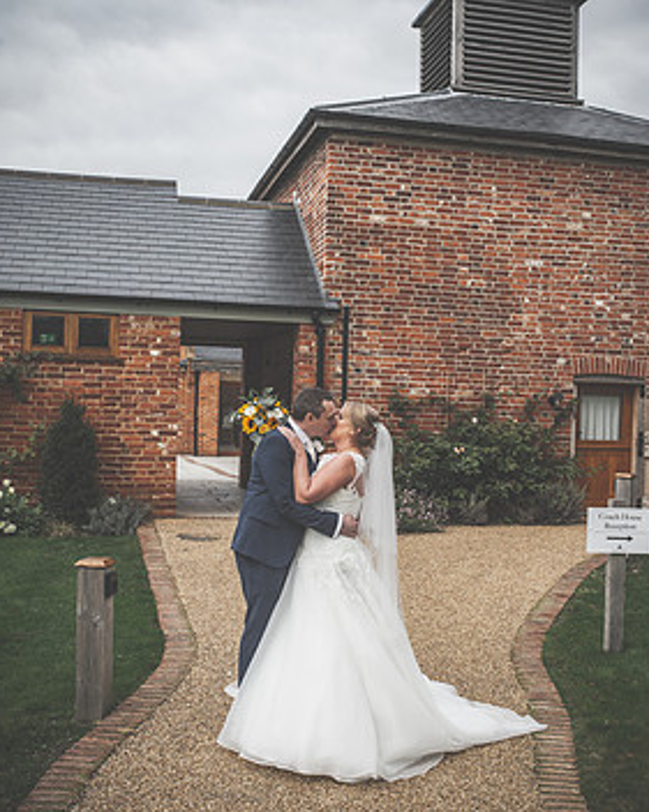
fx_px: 1010
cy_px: 427
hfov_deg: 35.6
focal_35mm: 42
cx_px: 334
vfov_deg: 43.8
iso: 200
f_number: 8
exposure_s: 1/100
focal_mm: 35
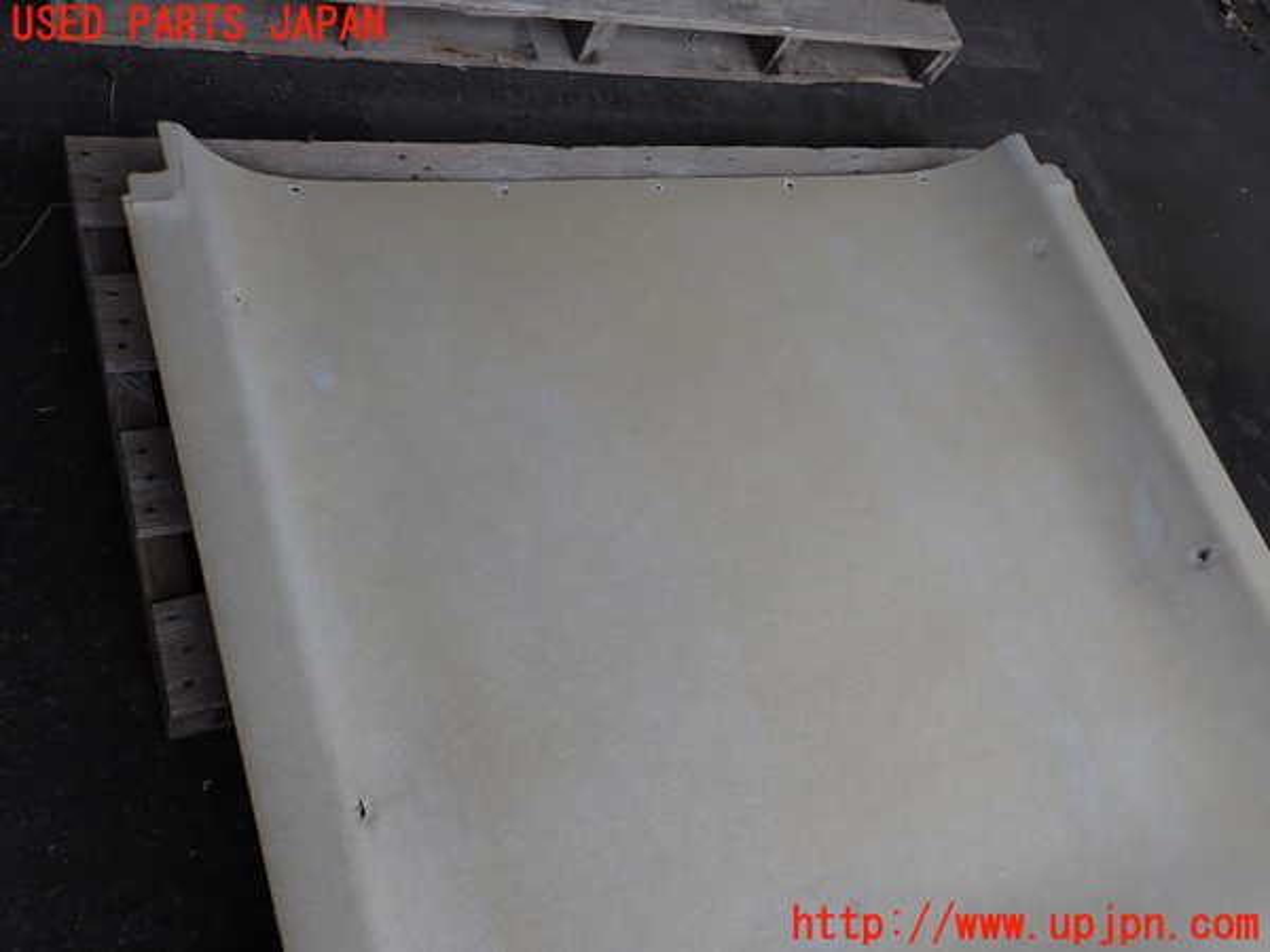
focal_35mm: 28
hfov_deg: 63.4
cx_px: 635
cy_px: 476
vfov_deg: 49.7
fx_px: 1027
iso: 100
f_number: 3.2
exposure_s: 1/250
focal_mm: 5.05
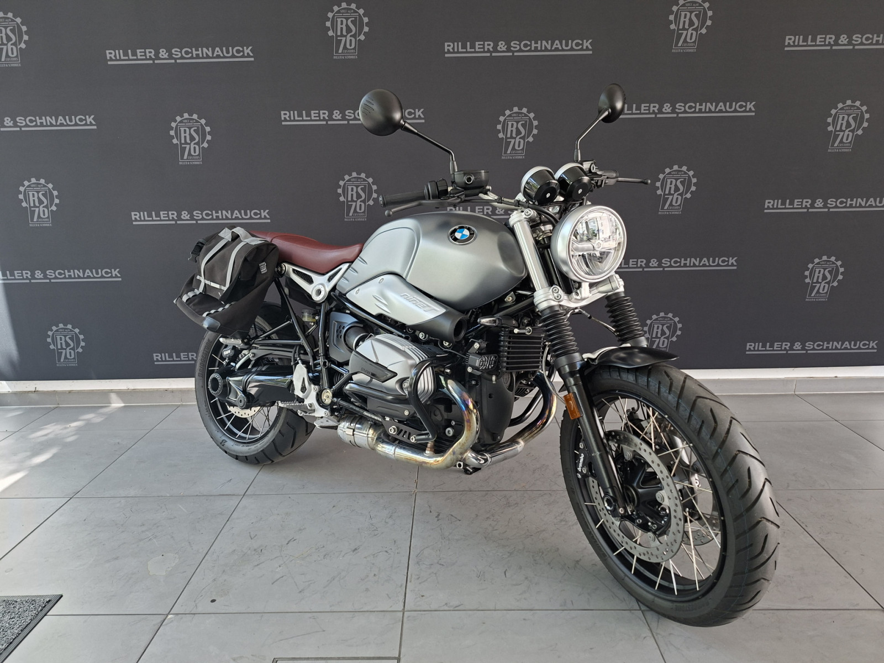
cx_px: 442
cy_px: 332
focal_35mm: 23
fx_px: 587
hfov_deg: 73.9
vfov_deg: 58.9
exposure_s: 1/120
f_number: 1.8
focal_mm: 5.54
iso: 100
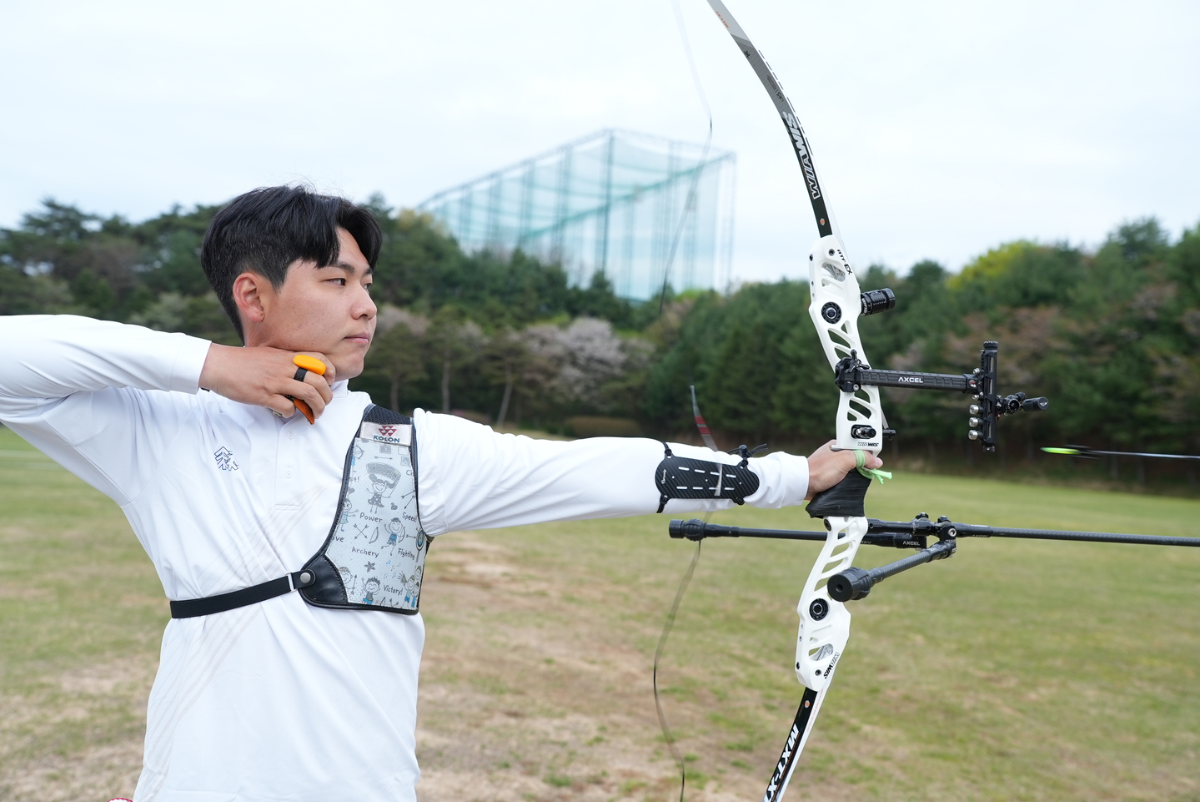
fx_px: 967
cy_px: 401
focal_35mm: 29
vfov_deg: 45.0
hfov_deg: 63.6
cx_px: 600
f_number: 3.2
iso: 400
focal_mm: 29
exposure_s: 1/2000
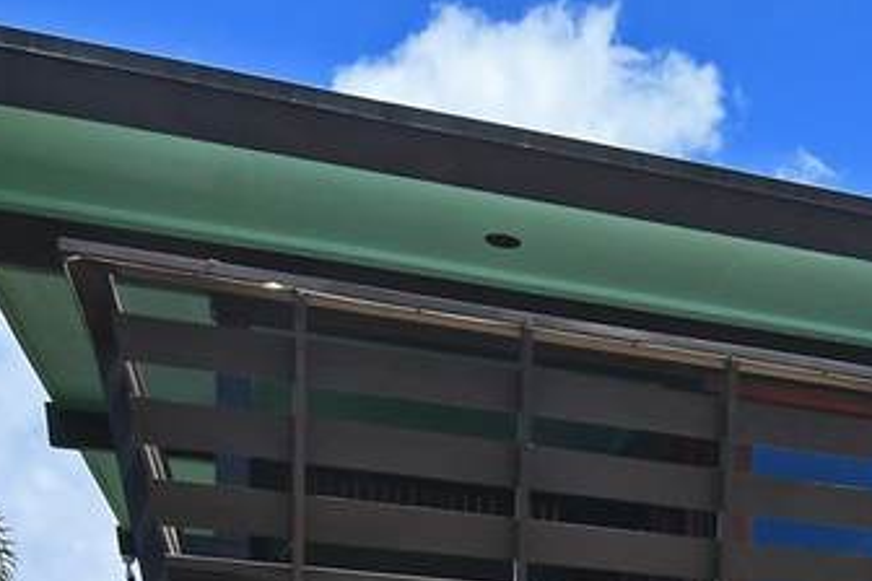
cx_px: 1106
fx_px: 1477
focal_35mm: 61
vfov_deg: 20.1
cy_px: 792
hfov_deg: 27.8
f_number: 9
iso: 100
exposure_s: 1/320
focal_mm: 11
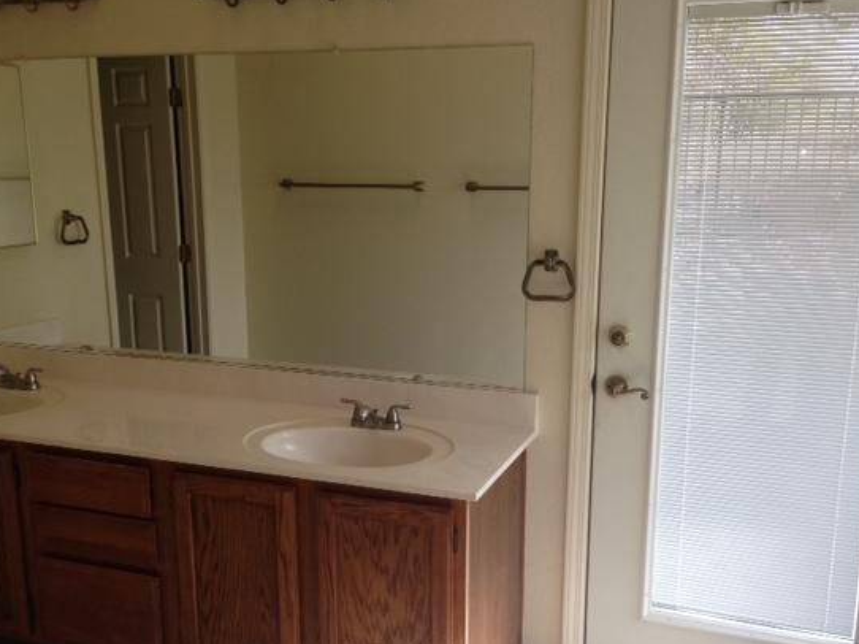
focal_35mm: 39
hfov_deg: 47.9
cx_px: 445
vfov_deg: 36.7
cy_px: 373
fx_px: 967
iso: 50
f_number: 2.4
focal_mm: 4.12
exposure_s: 1/133
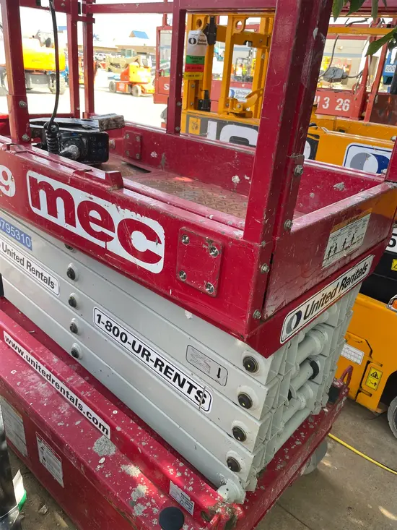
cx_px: 198
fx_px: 397
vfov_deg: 67.3
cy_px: 265
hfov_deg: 53.1
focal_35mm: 26
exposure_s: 1/205
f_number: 1.6
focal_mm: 4.2
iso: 32
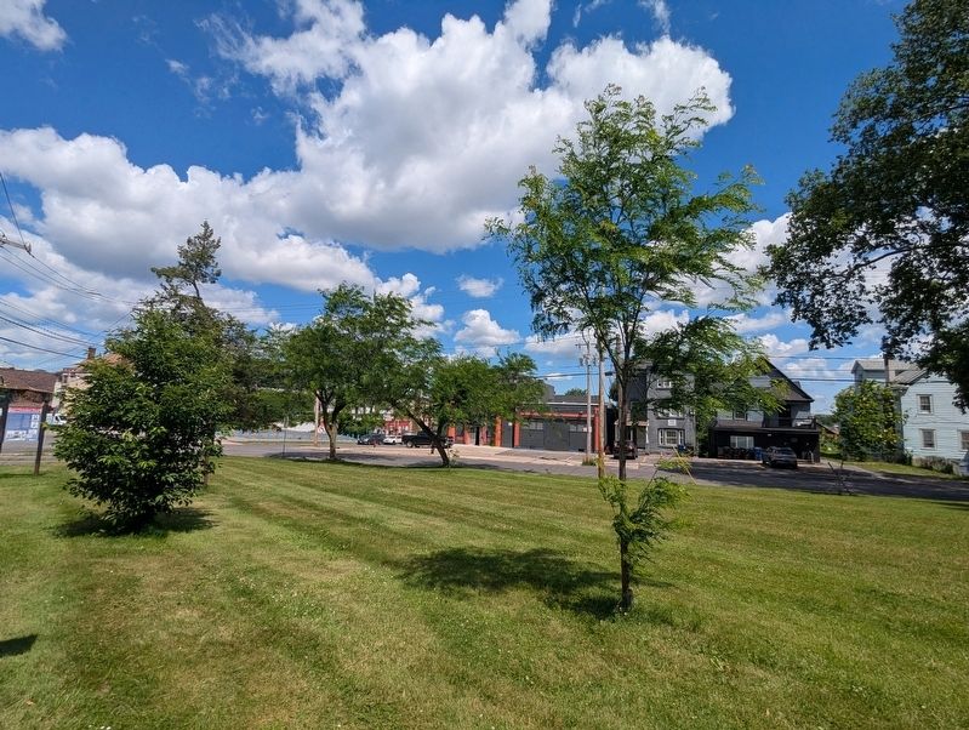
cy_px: 365
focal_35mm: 16
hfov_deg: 94.4
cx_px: 484
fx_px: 449
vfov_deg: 78.3
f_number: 2.2
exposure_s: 1/2653
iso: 52
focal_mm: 2.35
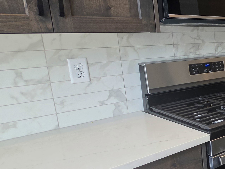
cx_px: 317
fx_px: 266
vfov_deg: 35.1
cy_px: 88
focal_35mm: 41
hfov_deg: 30.9
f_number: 1.9
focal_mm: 2.2
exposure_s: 1/120
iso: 40
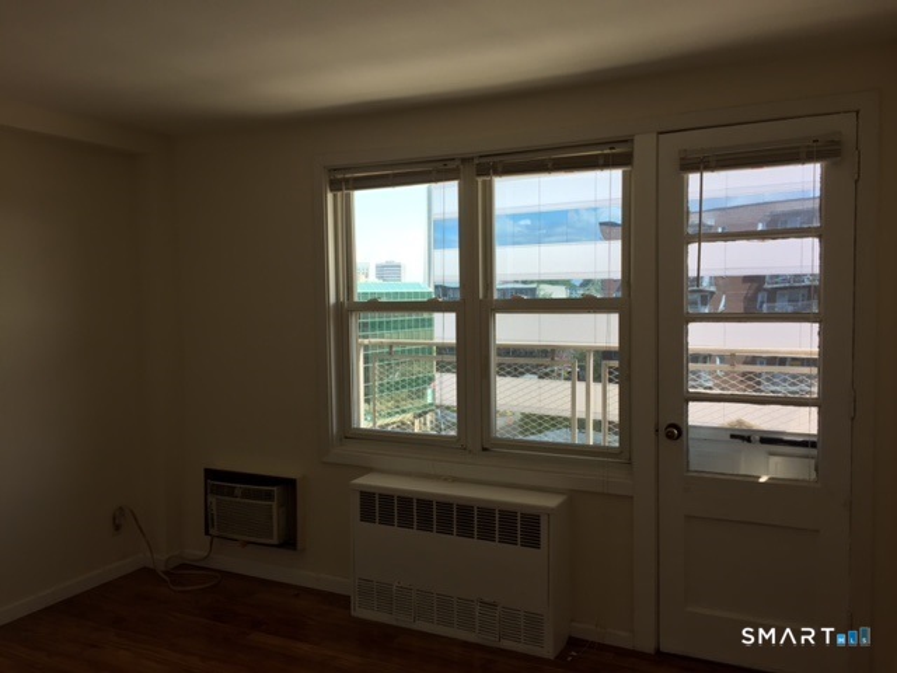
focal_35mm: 29
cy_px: 336
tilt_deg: -2.9
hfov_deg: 61.7
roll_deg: +2.0
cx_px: 448
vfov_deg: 48.2
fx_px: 751
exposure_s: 1/149
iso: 32
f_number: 2.2
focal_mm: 4.15
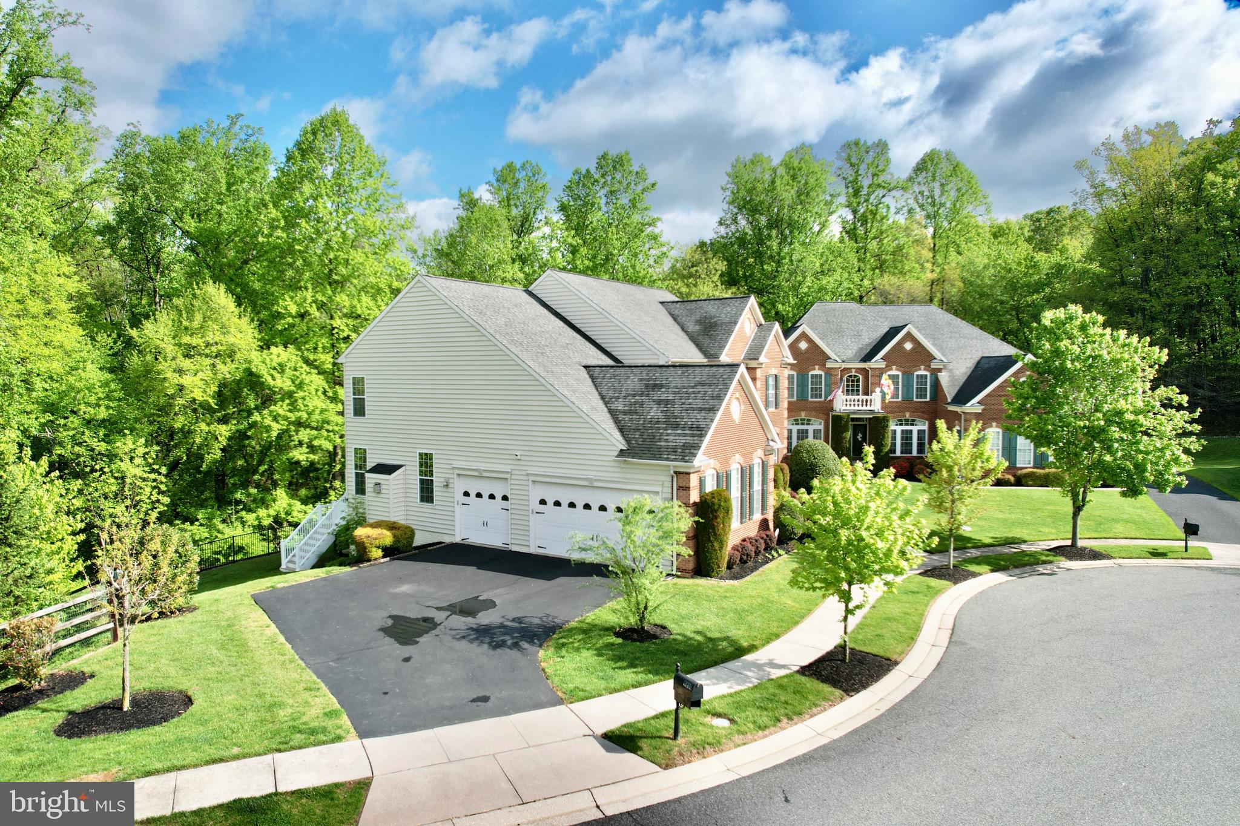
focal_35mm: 22
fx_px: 758
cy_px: 413
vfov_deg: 57.2
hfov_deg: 78.6
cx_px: 620
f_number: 2.8
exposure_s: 1/2000
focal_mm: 8.38
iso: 100
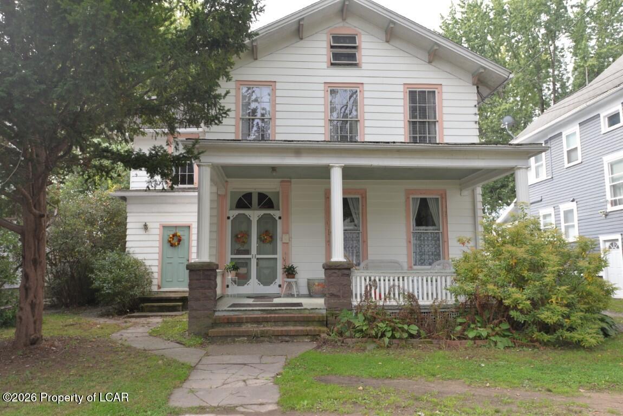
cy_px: 208
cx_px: 312
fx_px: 467
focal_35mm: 27
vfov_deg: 48.0
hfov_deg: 67.4
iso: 200
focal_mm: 27
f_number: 6.3
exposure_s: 1/160
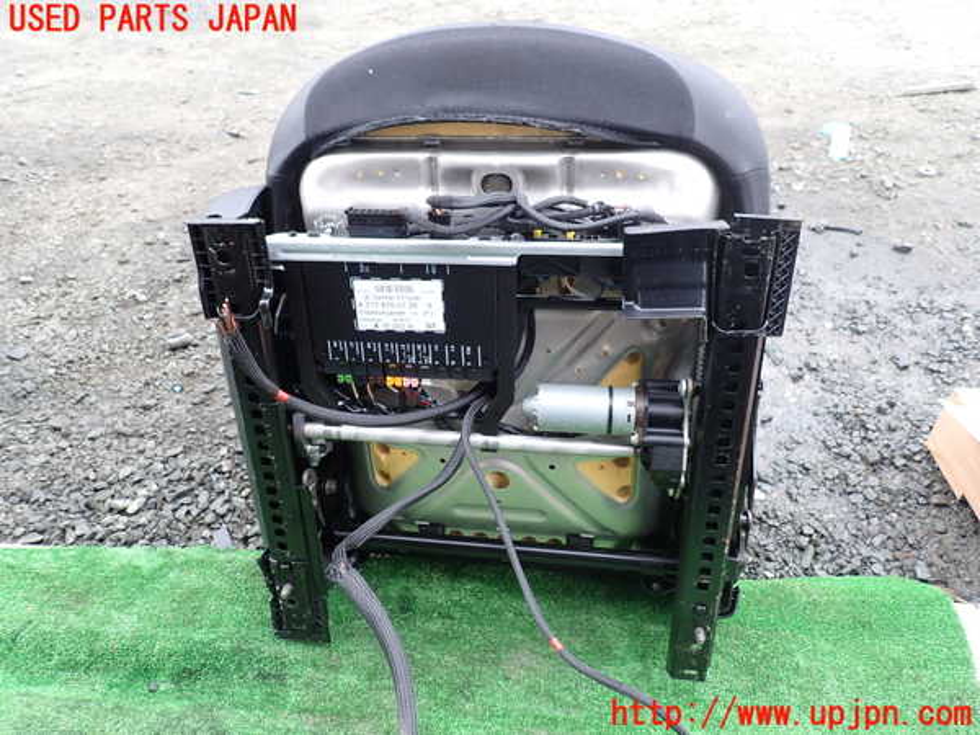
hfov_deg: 69.4
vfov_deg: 54.9
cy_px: 368
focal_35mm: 25
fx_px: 708
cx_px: 490
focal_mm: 4.5
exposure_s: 1/125
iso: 100
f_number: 2.8
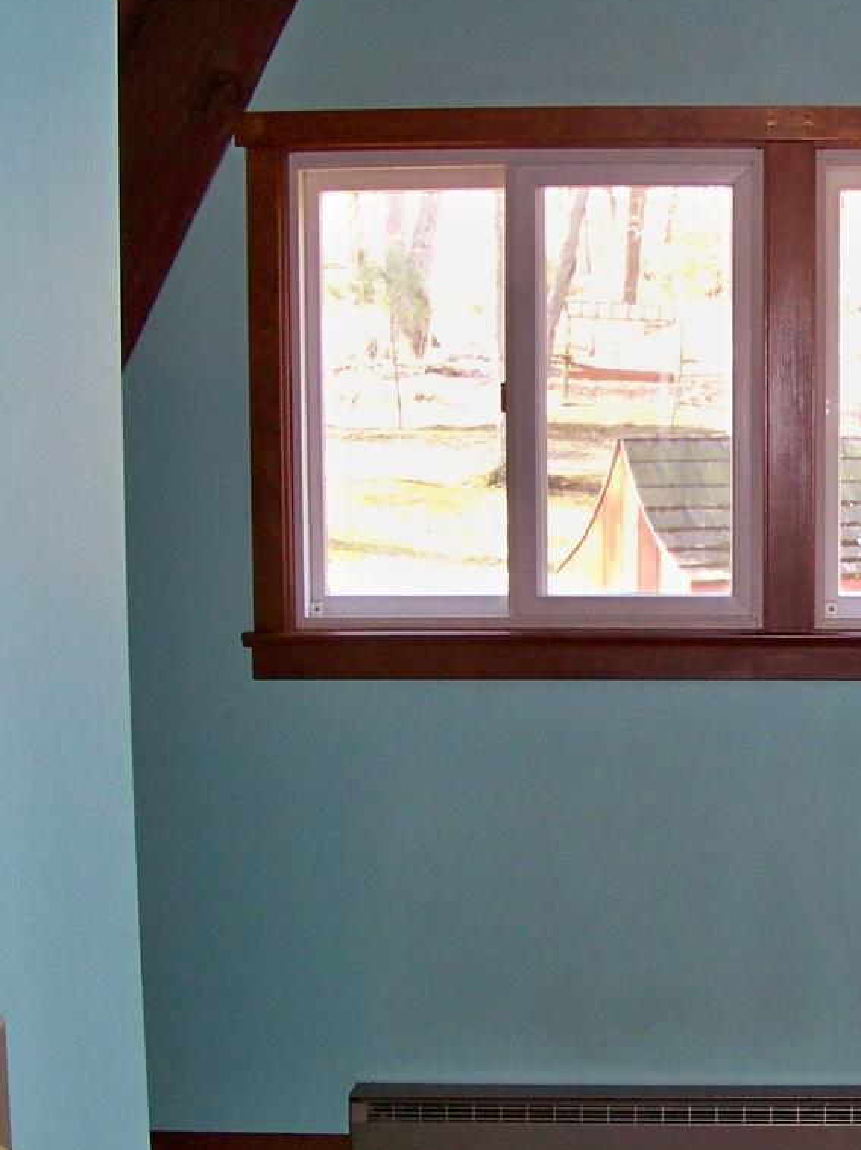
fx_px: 2224
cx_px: 802
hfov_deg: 21.4
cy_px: 731
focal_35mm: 67
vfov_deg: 28.9
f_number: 2.8
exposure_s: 1/30
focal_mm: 5.85
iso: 200
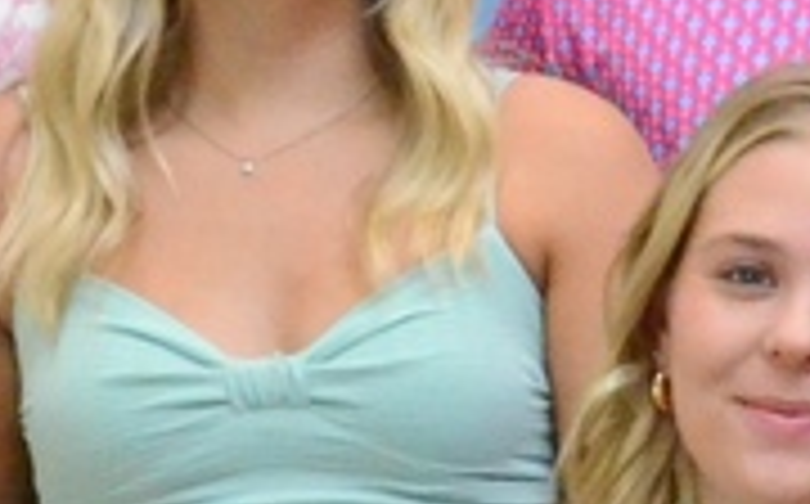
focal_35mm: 330
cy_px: 436
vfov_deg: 4.0
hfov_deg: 6.3
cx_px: 1174
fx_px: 7276
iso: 6400
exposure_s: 1/400
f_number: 4.5
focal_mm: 38
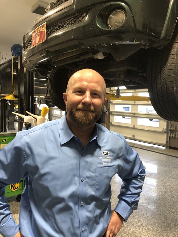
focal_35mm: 28
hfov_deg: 49.7
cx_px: 89
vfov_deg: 63.4
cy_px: 118
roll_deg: -0.9
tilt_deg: -4.0
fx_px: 192
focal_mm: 4
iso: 40
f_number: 1.8
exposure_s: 1/24
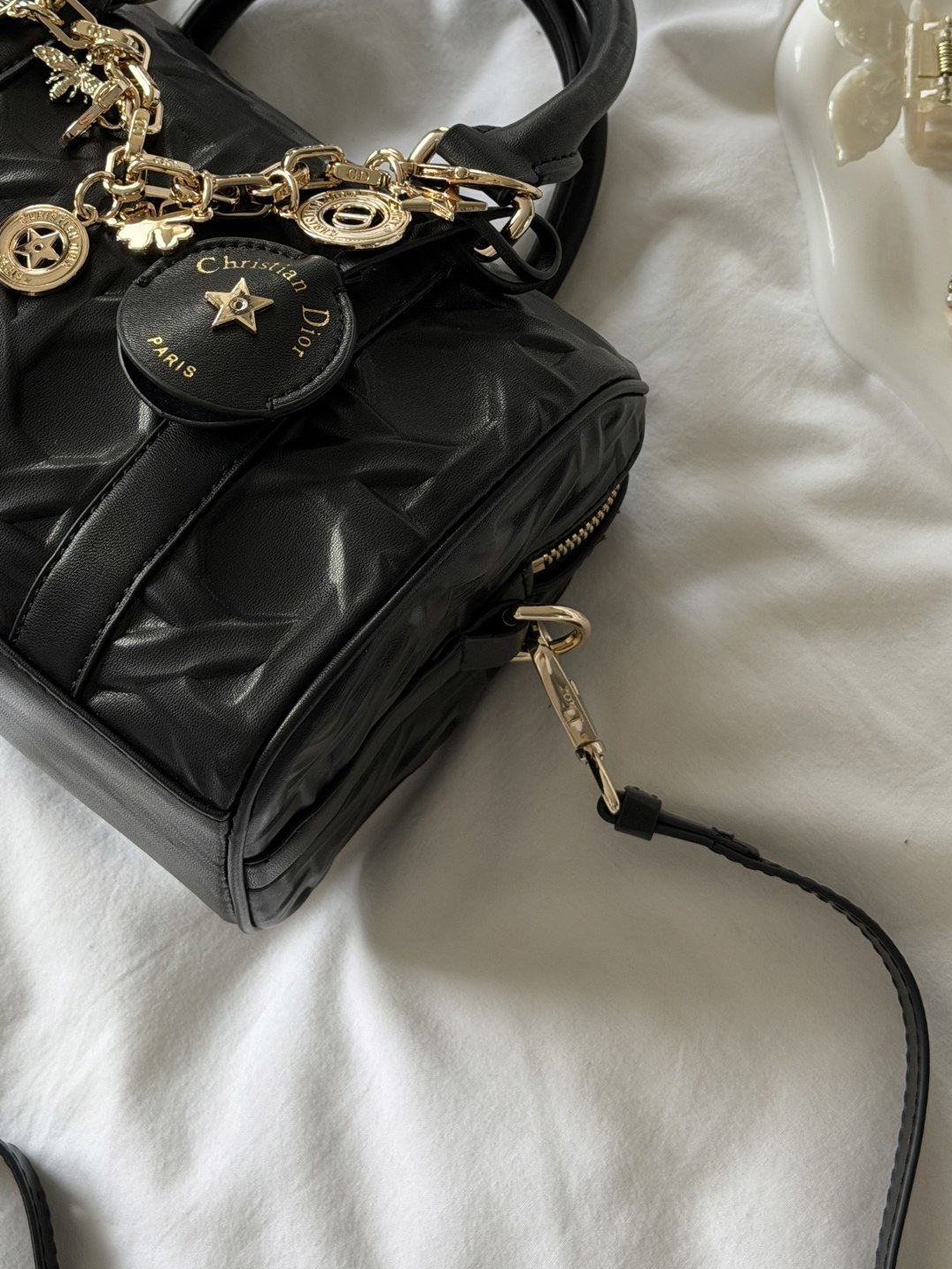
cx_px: 444
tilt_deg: -76.3
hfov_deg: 21.9
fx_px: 2456
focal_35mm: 67
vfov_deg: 28.8
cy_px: 421
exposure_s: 1/103
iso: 100
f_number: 1.78
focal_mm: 6.76
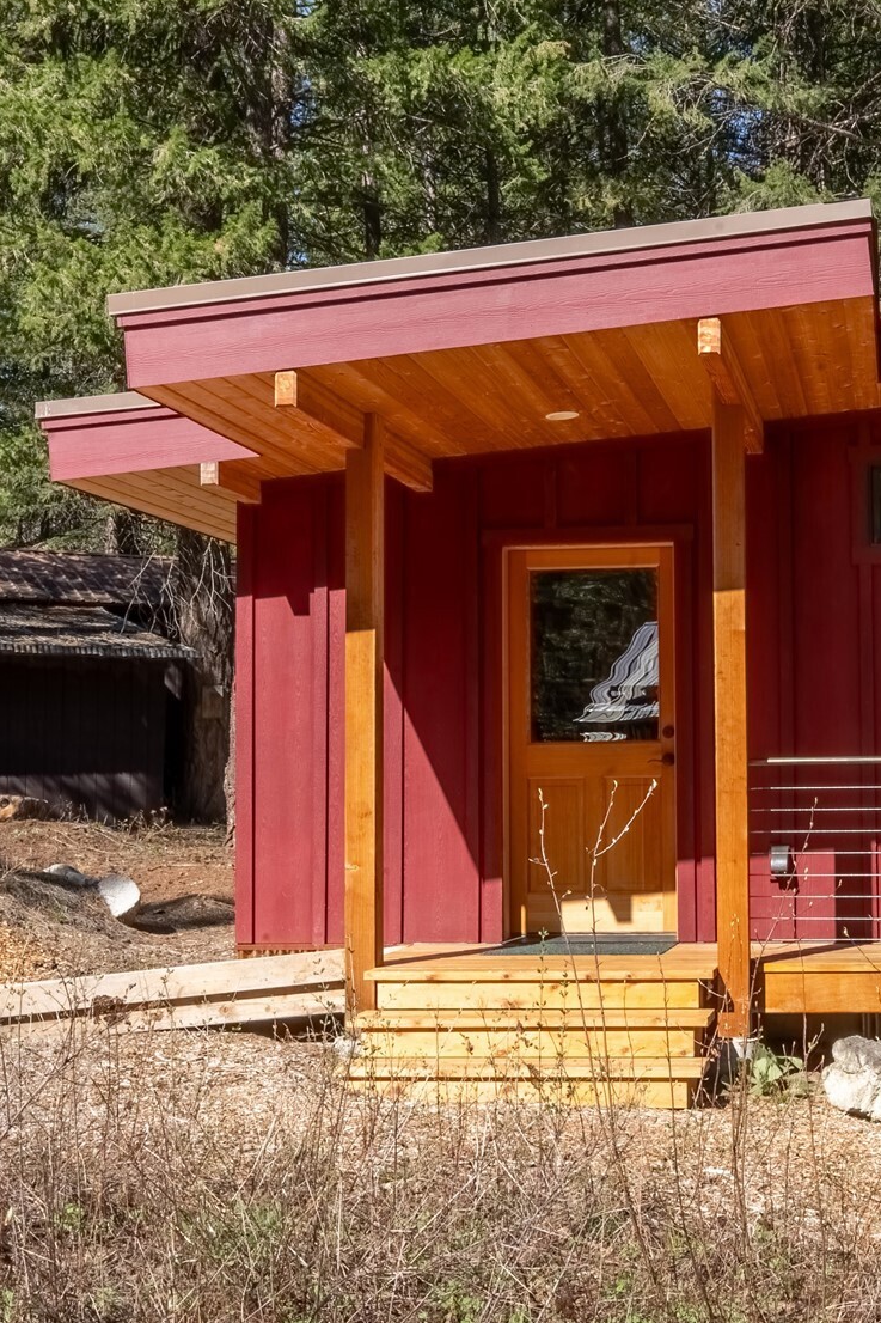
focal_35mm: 47
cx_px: 760
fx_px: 1734
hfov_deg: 27.7
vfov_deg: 41.7
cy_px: 670
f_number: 22
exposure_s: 1/5000
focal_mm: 30.8
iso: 400
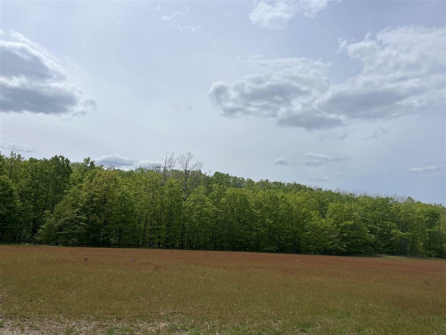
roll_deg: -1.3
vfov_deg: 53.1
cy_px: 168
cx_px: 223
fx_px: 335
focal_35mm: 26
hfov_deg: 67.3
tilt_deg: +11.1
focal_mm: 5.1
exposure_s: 1/9901
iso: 50
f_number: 1.6
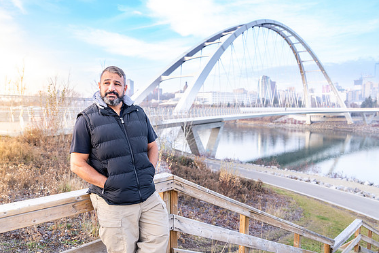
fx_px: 274
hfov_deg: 69.4
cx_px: 183
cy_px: 130
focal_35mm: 26
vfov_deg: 49.5
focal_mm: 25
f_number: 2.8
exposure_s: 1/80
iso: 100
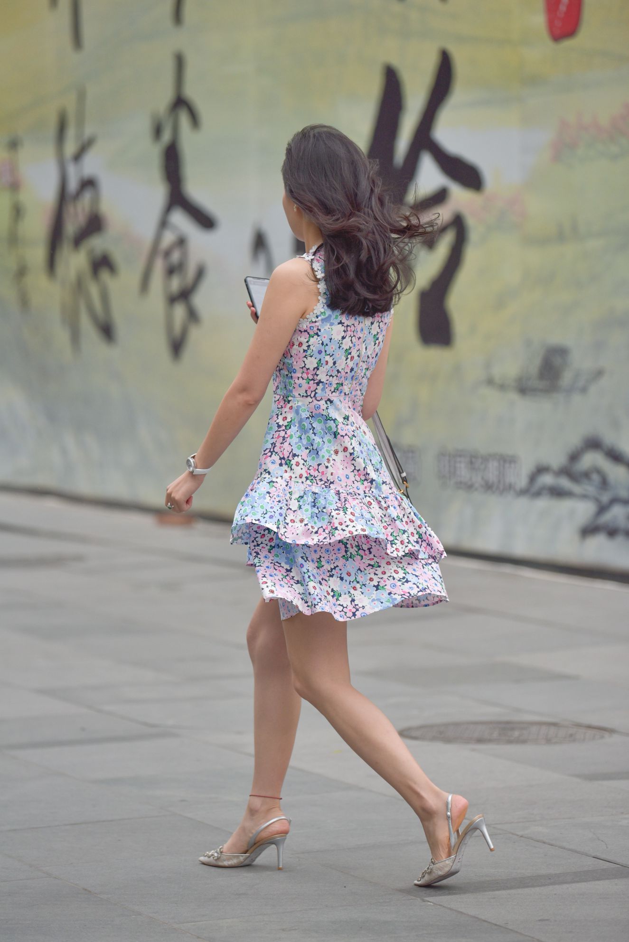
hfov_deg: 10.2
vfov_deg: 15.2
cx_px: 314
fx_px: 3535
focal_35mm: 135
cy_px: 471
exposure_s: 1/800
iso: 250
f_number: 2.8
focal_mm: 135
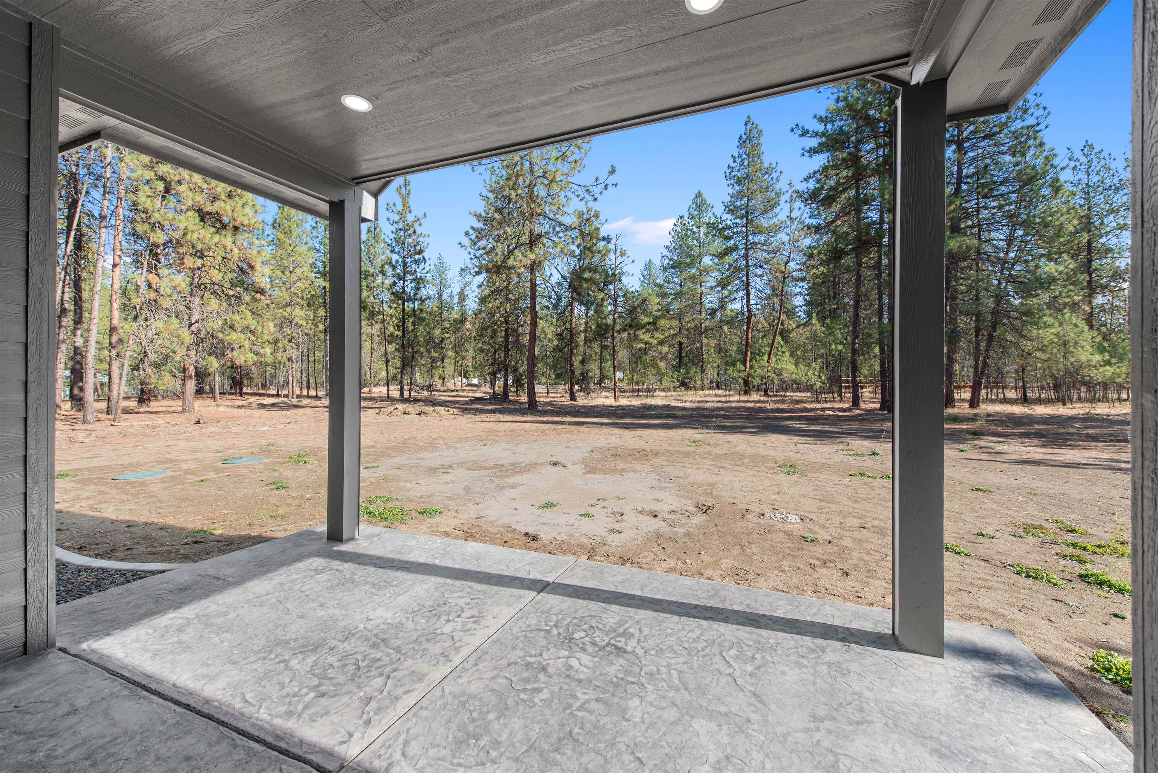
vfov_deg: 81.2
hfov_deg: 104.2
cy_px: 386
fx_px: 450
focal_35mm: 14
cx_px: 579
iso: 100
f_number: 8
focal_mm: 14
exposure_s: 1/100
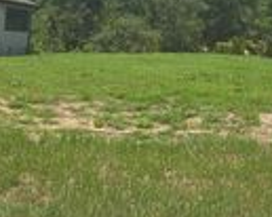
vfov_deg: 17.0
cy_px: -24
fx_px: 700
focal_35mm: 87
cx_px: 249
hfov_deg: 21.5
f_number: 1.8
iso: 25
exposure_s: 1/2600
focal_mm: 5.4
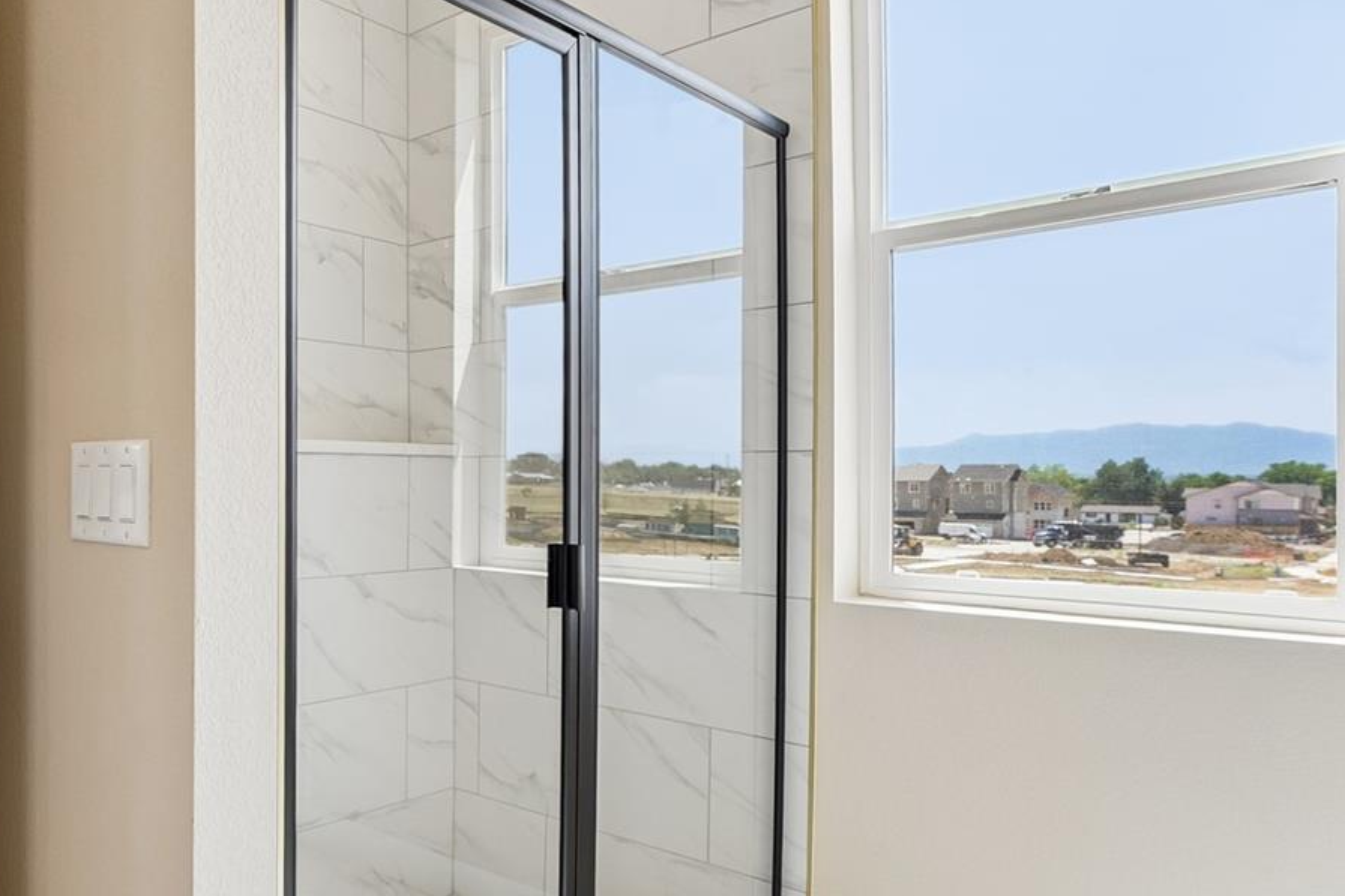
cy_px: 483
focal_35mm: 26
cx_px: 170
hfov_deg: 60.2
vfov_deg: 49.4
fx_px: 974
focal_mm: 14.6
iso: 100
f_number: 8
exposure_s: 1/30
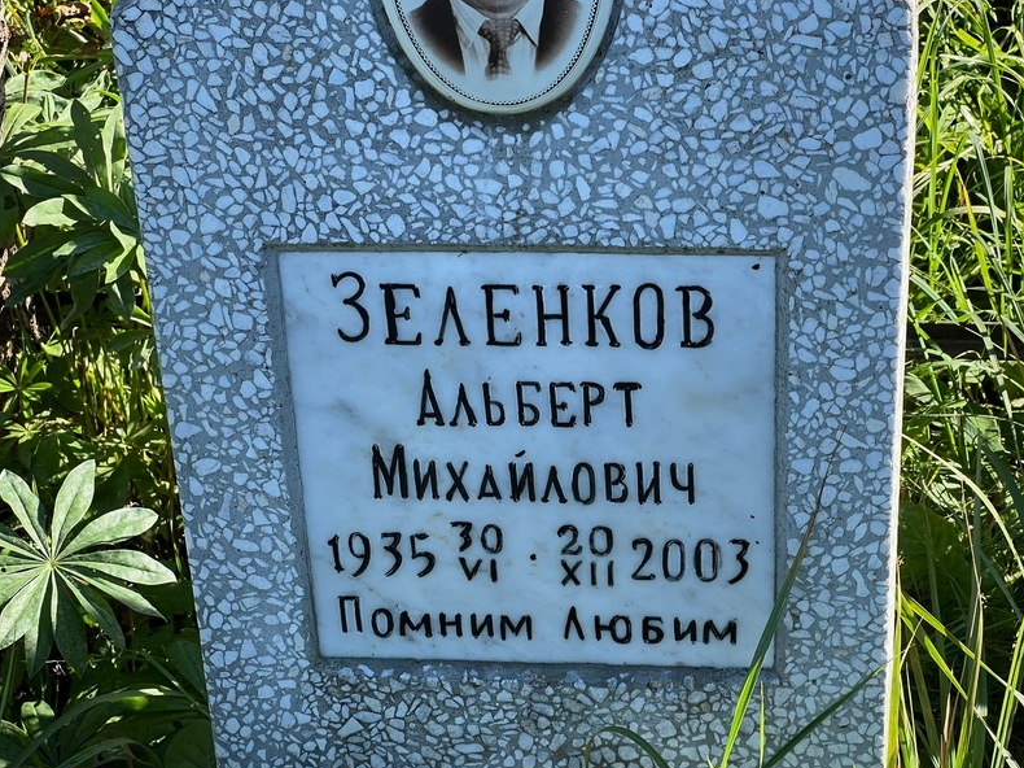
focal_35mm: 78
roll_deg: +1.7
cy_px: 387
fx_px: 2307
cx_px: 516
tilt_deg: -32.3
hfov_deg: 25.0
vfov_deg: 18.9
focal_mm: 9
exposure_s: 1/167
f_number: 2.8
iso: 32
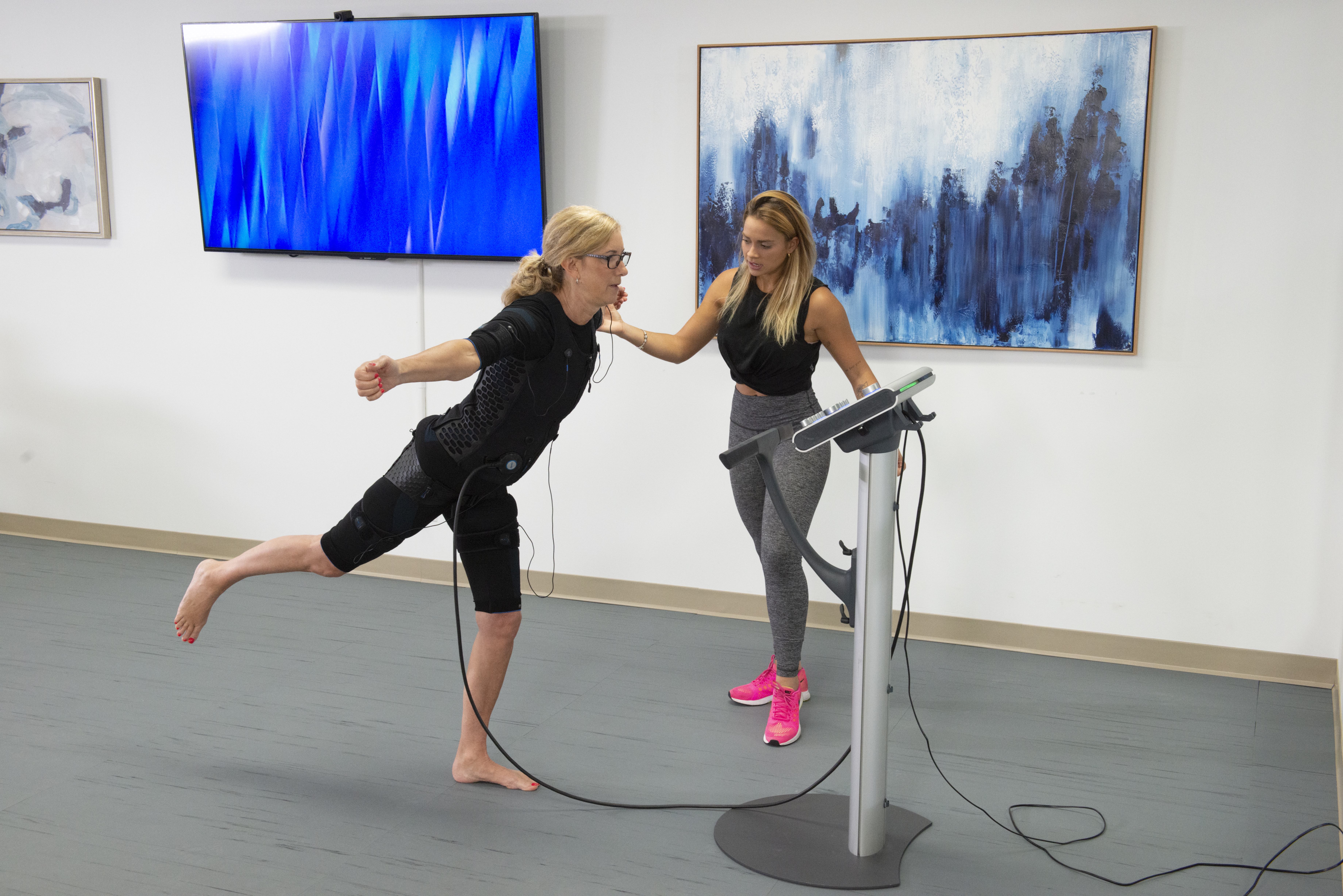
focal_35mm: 42
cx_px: 672
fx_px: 1567
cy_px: 448
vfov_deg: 31.9
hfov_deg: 46.4
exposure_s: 1/80
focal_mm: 42
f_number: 9
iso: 2000
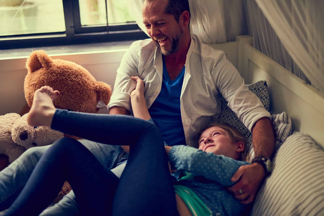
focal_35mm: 50
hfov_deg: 39.6
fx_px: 450
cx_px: 162
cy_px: 108
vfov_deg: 27.0
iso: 500
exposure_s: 1/200
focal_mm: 50
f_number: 1.6
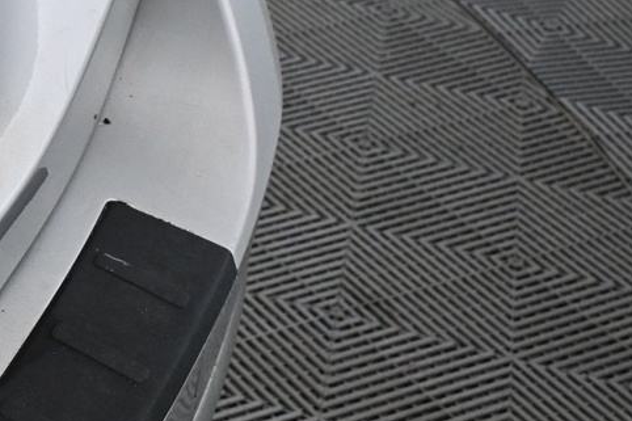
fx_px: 1992
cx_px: -323
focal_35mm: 114
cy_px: -153
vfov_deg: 11.7
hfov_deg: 16.4
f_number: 4
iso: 2000
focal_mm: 22.5
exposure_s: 1/125
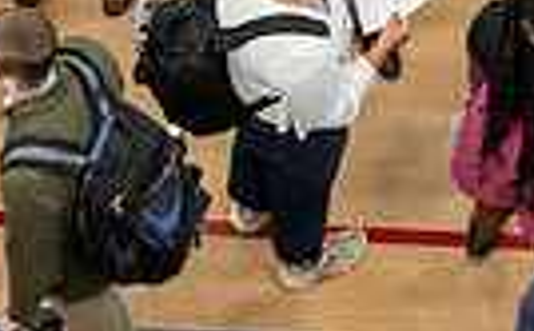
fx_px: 2250
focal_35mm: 155
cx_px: 458
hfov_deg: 13.4
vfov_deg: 8.3
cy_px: -102
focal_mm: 35
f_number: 4.5
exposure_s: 1/250
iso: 2500
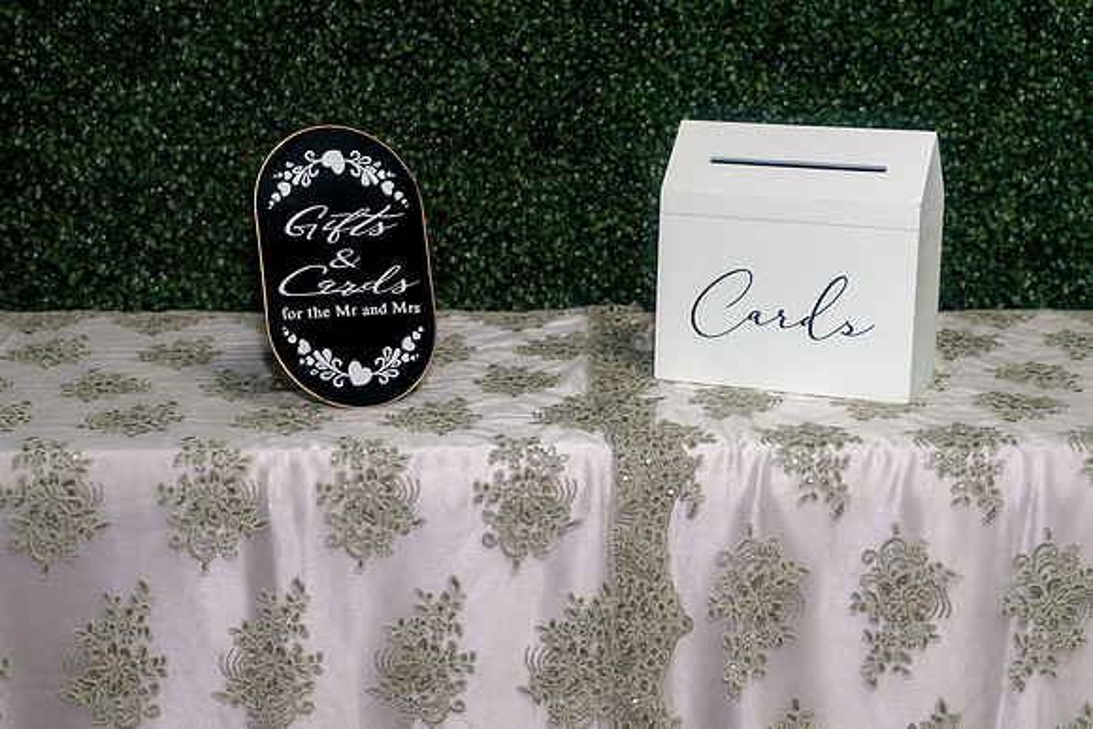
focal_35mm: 63
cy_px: 364
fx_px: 1913
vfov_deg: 21.6
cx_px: 546
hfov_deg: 31.9
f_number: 4
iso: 1600
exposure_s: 1/250
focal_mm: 63
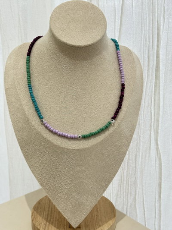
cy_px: 115
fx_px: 318
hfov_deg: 30.3
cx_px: 86
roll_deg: -0.2
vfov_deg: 39.6
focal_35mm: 48
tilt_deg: -17.5
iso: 64
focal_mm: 6.76
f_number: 1.78
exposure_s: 1/50
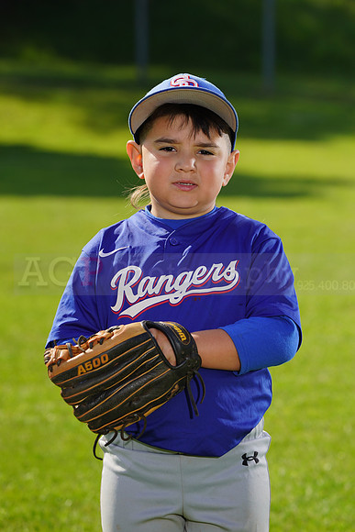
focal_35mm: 235
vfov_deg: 8.8
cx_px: 178
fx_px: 3474
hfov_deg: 5.9
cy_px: 266
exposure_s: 1/250
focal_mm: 235
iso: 100
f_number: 9
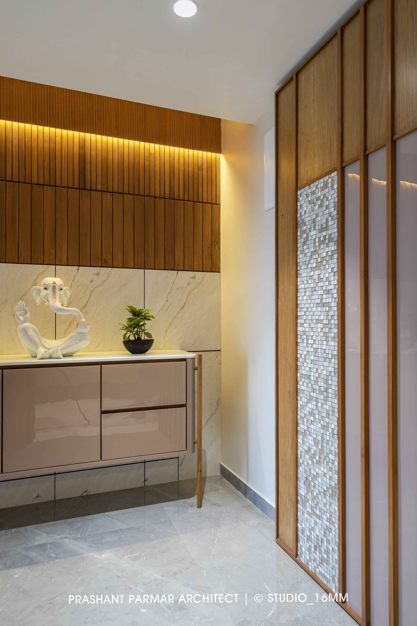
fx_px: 400
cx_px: 208
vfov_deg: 76.1
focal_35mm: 23
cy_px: 313
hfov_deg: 55.1
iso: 200
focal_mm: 23
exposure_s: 1/25
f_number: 7.1
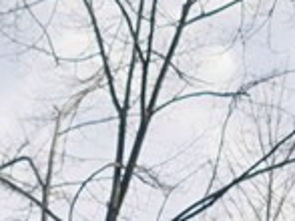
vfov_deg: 7.7
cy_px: 607
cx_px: 78
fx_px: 1482
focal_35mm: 174
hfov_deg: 11.3
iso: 50
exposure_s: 1/284
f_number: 1.8
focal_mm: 7
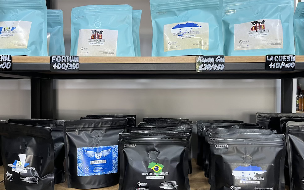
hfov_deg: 66.5
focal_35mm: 28
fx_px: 232
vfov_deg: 44.5
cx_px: 152
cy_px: 95
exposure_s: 1/50
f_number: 1.6
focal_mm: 5.1
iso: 80
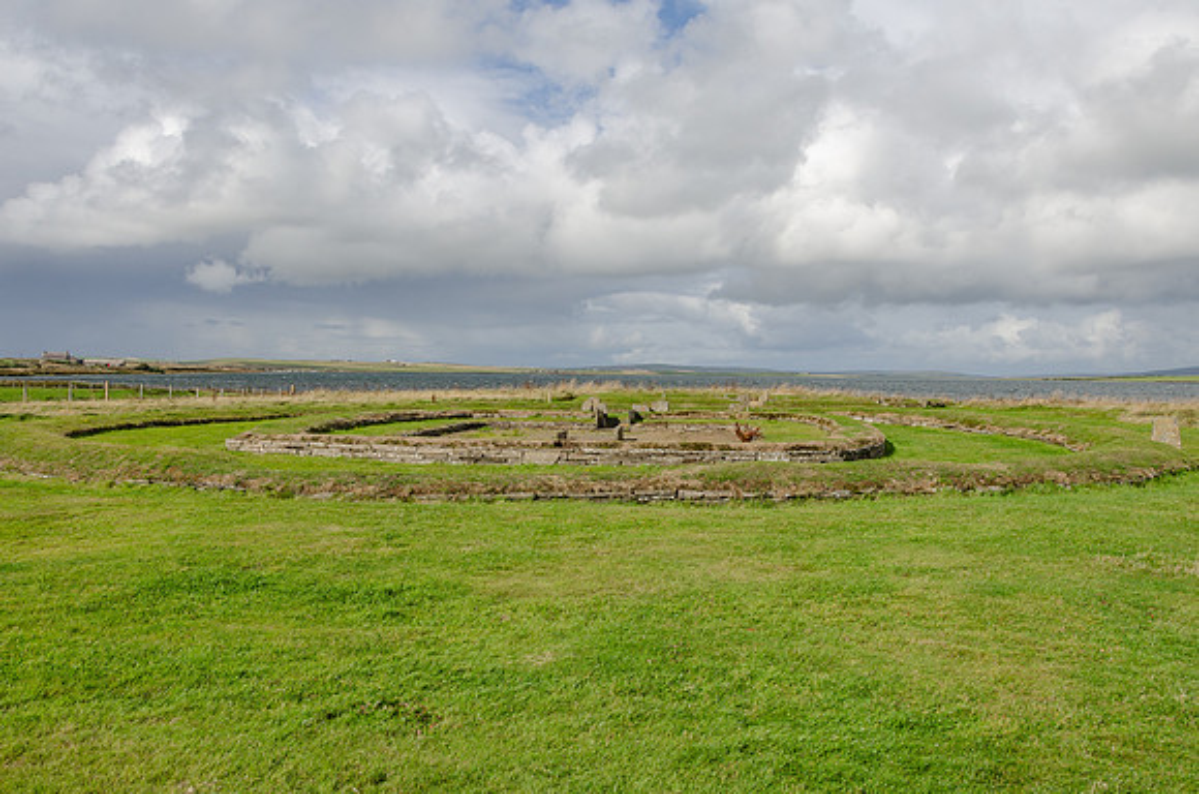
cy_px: 344
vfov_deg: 42.6
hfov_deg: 61.0
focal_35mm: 31
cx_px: 600
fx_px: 1017
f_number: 8
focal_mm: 18
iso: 100
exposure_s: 1/400
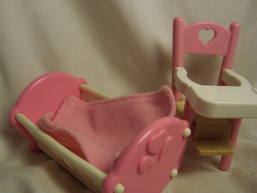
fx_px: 275
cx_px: 128
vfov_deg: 38.7
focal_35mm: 37
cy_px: 96
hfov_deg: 50.1
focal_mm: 5.6
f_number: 5.6
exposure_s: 1/180
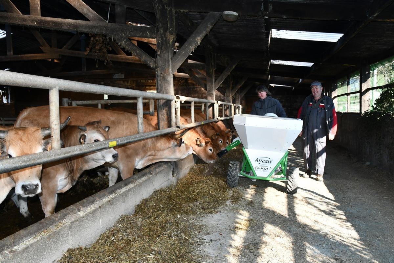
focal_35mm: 34
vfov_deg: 38.9
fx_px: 372
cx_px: 197
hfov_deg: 55.8
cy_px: 132
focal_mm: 23
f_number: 3.8
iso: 320
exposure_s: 1/125
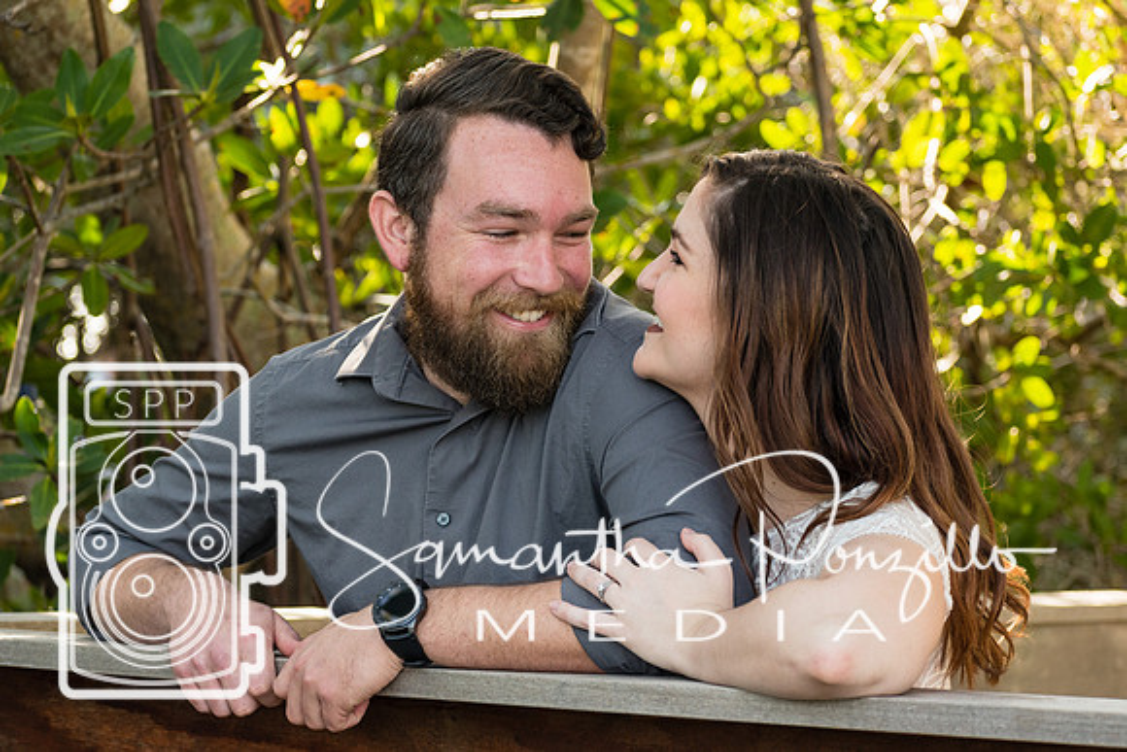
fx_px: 4310
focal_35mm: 138
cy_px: 376
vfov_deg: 10.0
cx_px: 557
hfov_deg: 14.9
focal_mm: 90
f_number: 4.8
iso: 400
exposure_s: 1/400
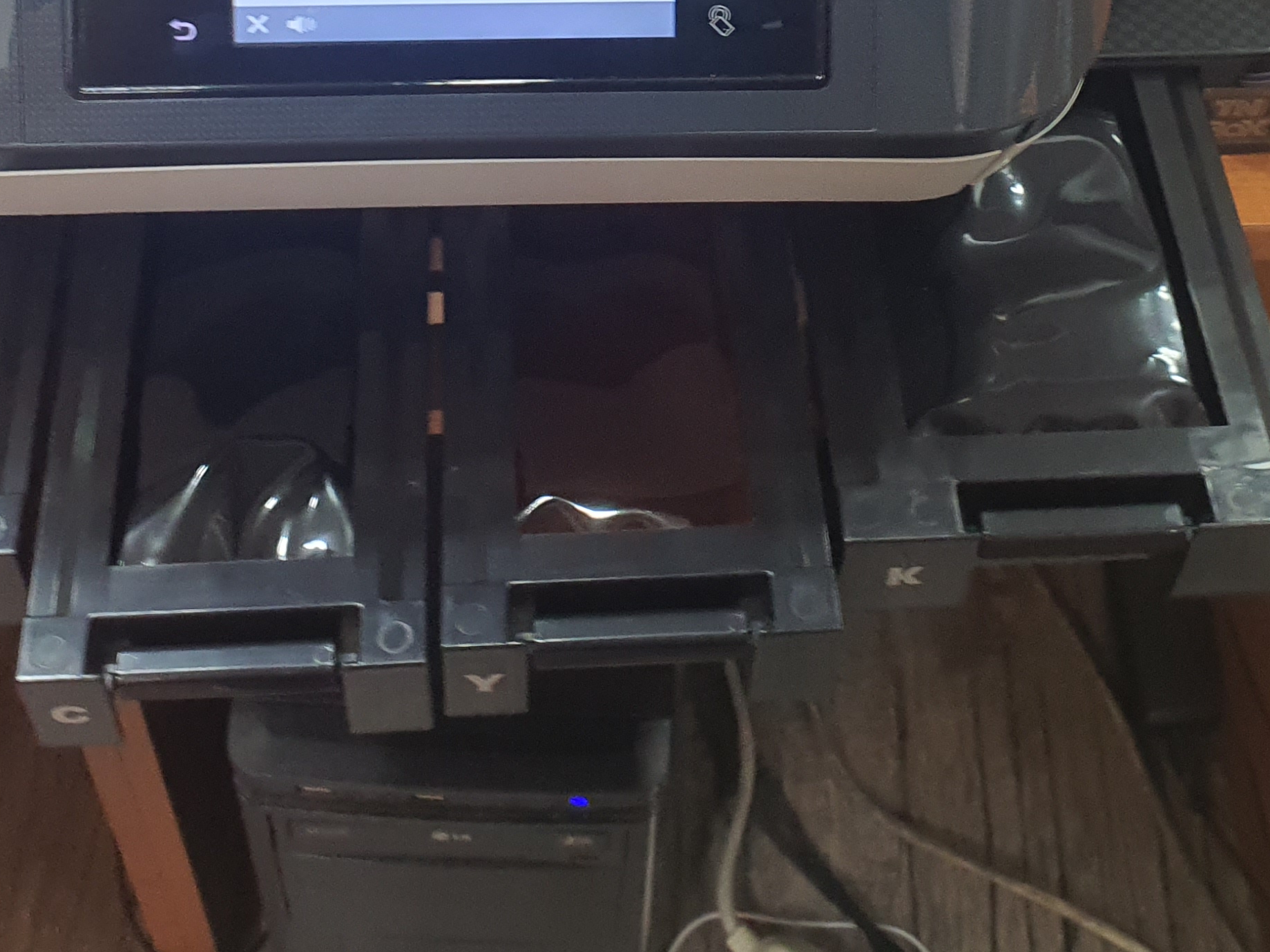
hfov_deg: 33.8
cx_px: 653
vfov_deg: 24.3
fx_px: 2091
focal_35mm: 57
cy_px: -33
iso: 160
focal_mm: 4.3
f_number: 2.4
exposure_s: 1/60
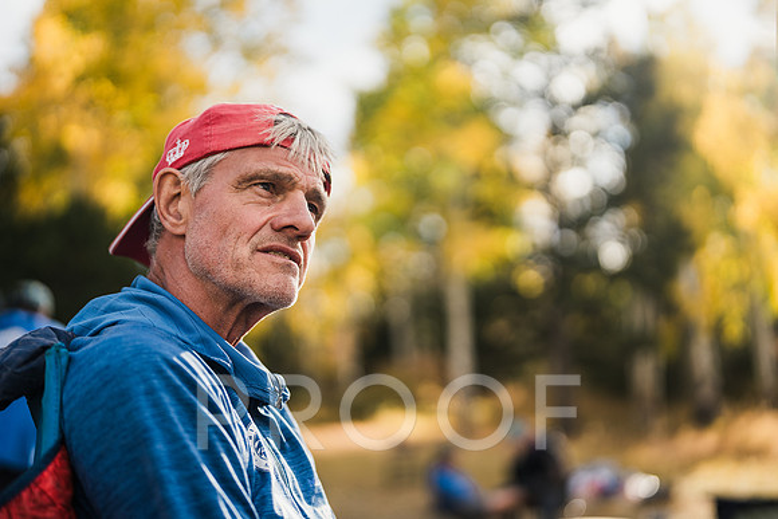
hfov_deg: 39.6
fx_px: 1081
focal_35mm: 50
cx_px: 389
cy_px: 260
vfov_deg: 27.0
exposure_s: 1/2500
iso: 160
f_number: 1.6
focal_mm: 50
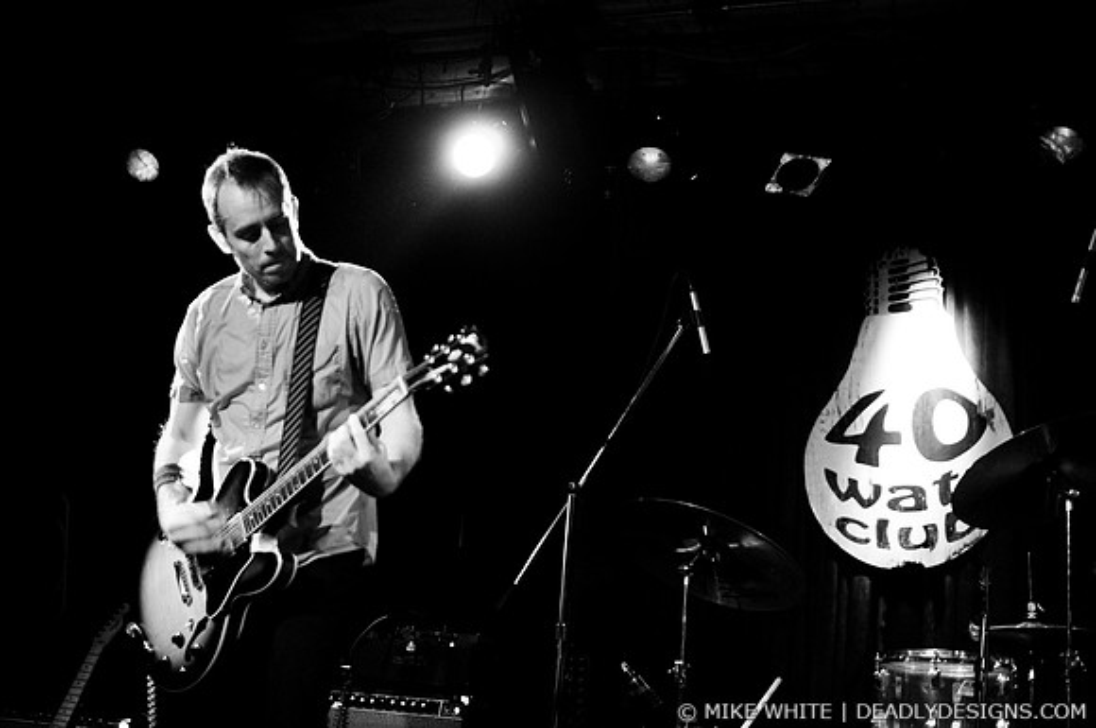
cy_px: 364
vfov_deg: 29.8
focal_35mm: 45
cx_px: 548
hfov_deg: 43.7
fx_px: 1368
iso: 1000
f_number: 1.4
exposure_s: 1/60
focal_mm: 30
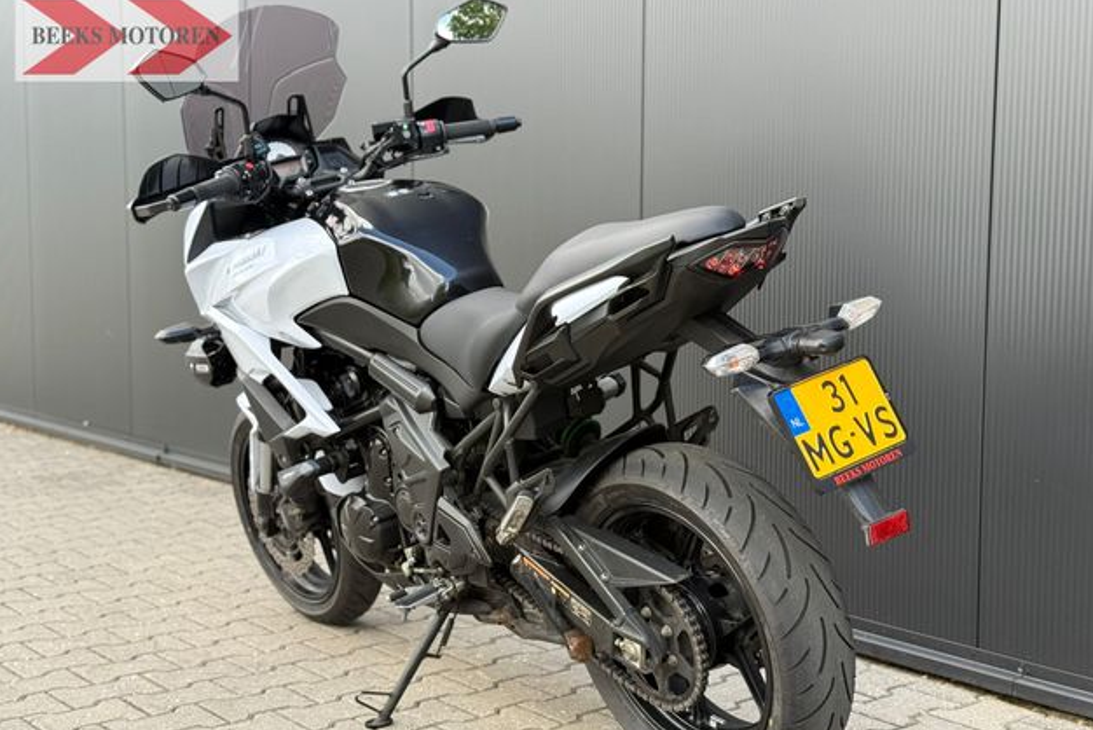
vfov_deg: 26.5
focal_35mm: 51
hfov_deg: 38.9
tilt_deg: -5.5
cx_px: 543
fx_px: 1549
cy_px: 384
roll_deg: -0.2
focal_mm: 6.76
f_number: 1.78
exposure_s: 1/242
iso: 100
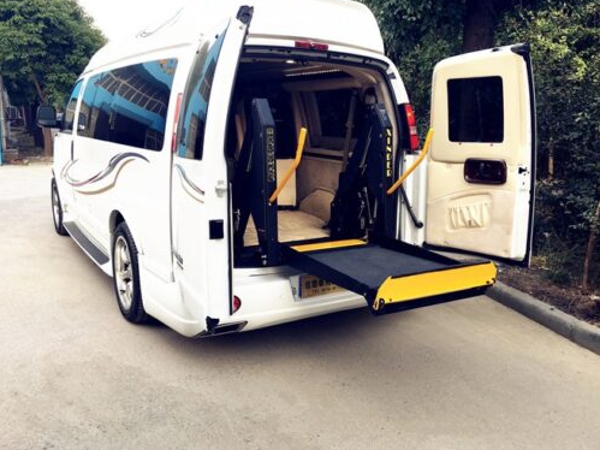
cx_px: 313
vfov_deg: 45.4
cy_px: 227
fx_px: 537
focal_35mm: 31
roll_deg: -1.0
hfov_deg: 58.3
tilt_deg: -10.8
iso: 25
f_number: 2.2
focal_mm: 4.15
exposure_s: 1/117
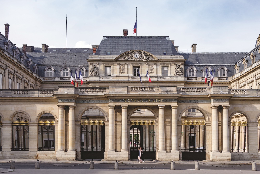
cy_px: 87
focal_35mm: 48
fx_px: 347
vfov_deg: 28.1
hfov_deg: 41.1
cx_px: 130
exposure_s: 1/250
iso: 160
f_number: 8
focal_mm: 48
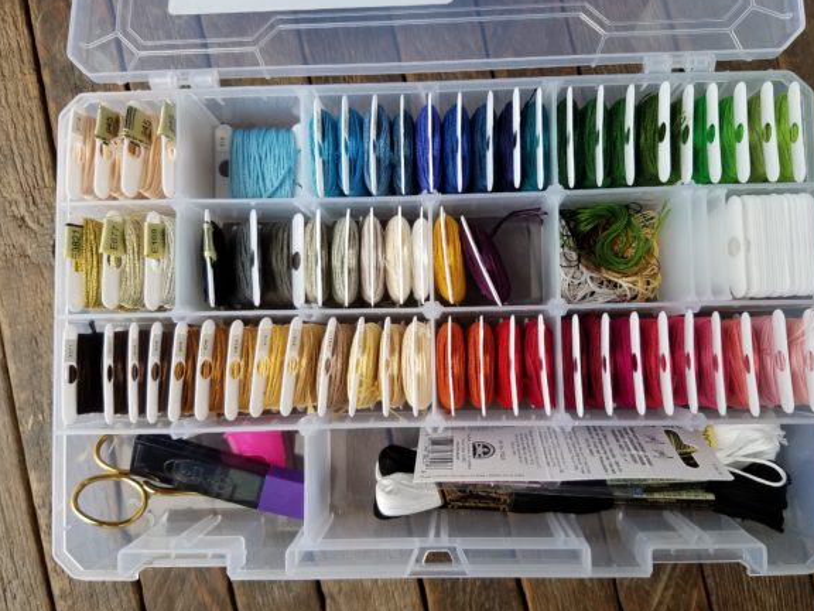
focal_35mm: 28
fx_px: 658
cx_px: 432
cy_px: 289
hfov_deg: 63.4
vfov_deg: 49.7
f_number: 1.7
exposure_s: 1/186
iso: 40
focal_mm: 4.2
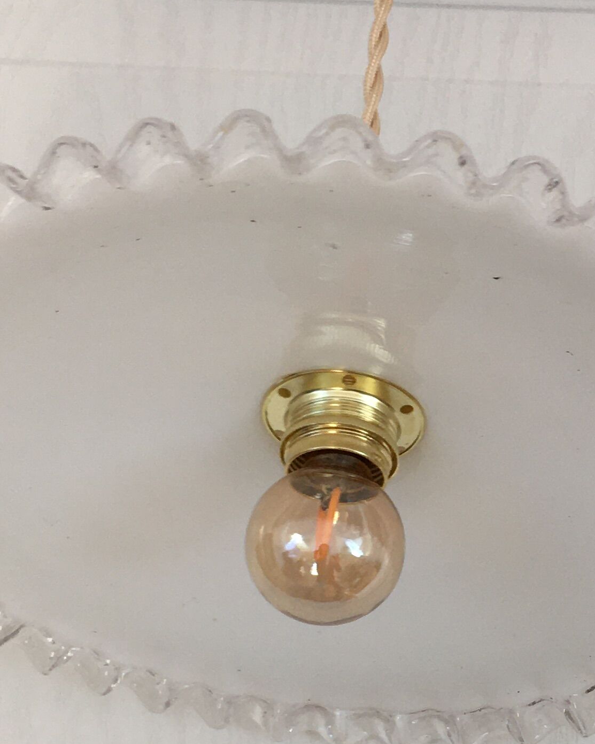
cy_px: 553
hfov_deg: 18.6
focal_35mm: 82
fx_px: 1806
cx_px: 449
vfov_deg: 23.1
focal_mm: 4.15
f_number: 2.2
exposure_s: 1/100
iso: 40
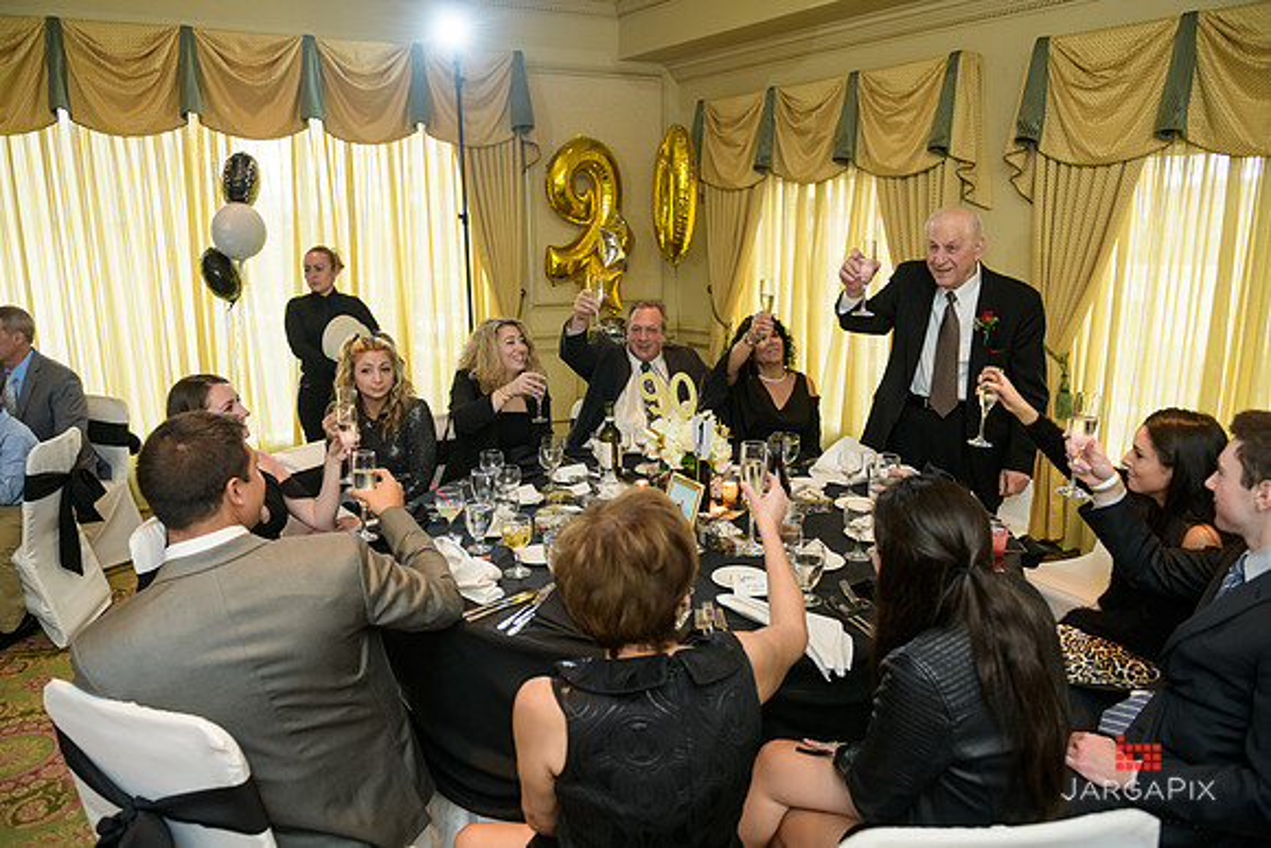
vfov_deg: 53.2
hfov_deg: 73.7
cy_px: 424
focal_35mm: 24
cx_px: 636
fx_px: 847
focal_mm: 24
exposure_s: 1/125
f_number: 3.2
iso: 1000
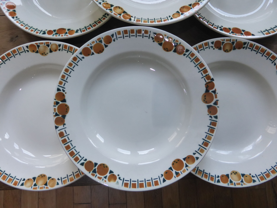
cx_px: 138
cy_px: 104
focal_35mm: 25
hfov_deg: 69.4
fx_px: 200
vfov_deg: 54.9
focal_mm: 4.3
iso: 320
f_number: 3.3
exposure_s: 1/60
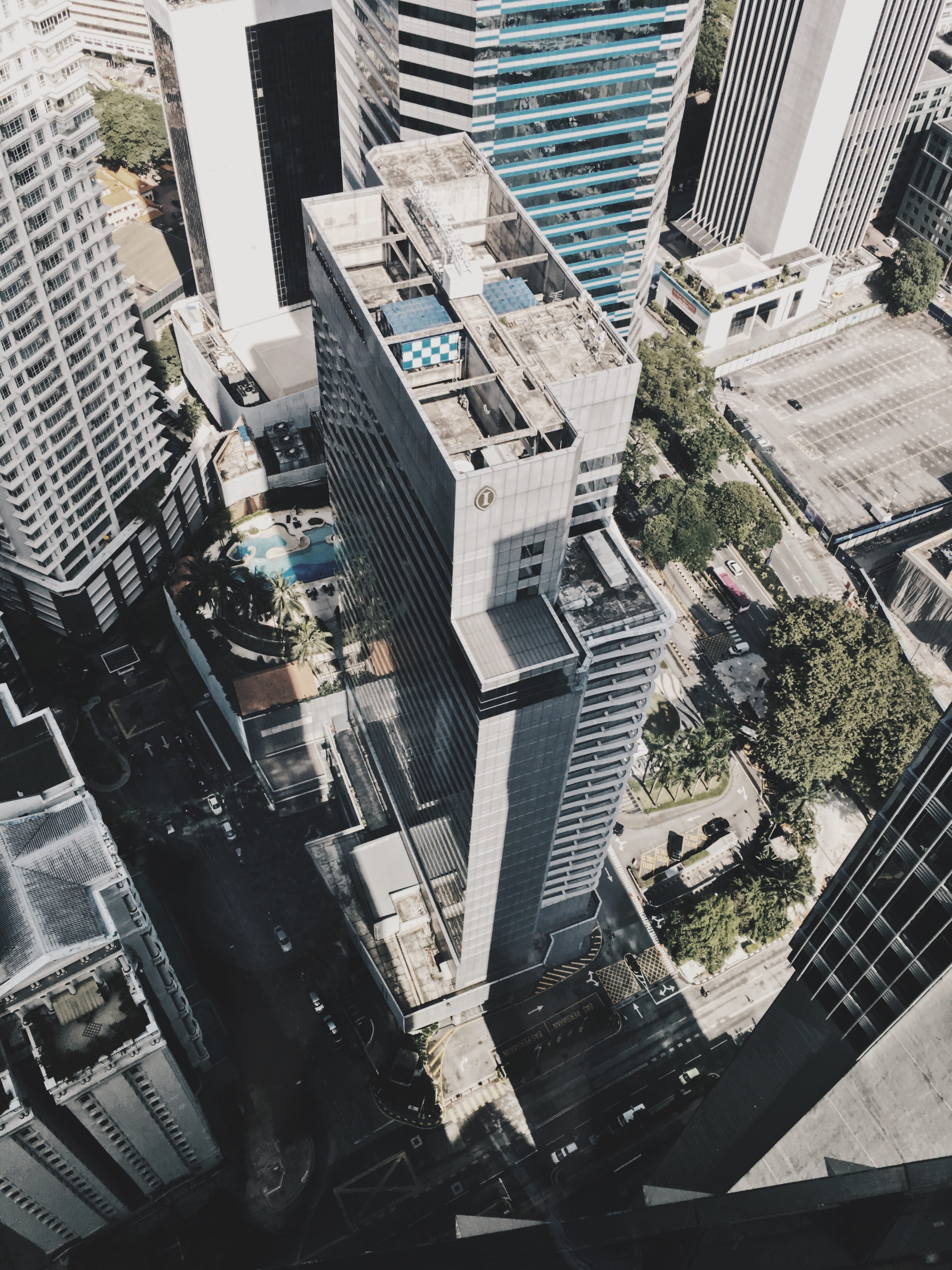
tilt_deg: -52.2
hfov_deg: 48.2
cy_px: 635
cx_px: 476
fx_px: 1063
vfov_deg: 61.7
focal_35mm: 29
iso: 25
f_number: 2.2
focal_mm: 4.15
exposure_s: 1/263
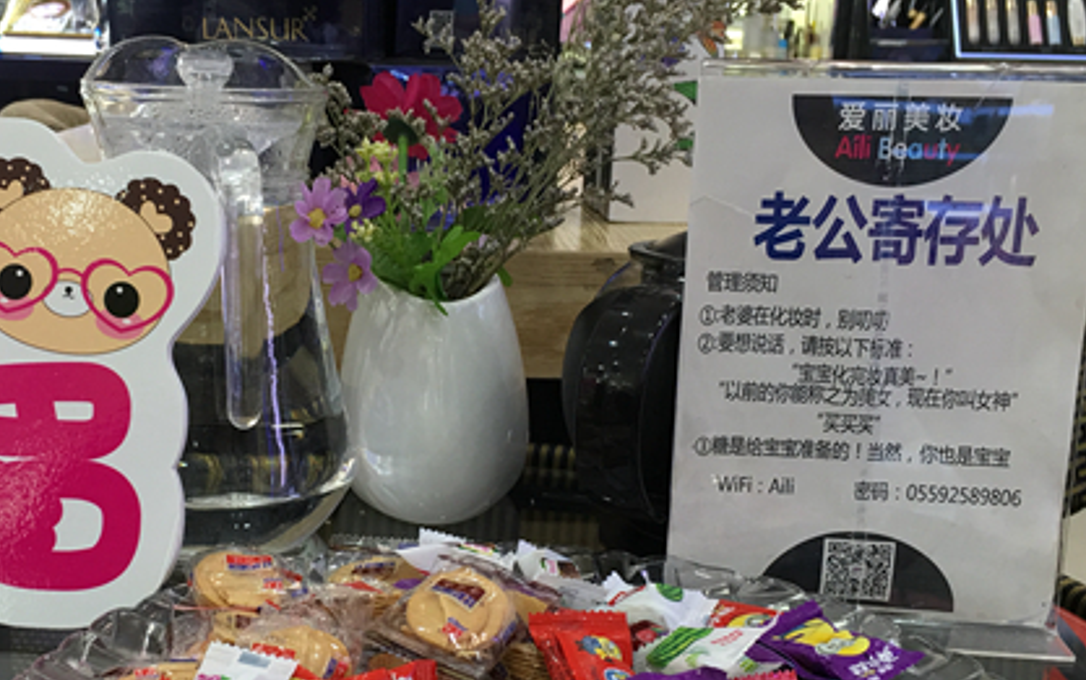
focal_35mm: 50
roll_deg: -2.0
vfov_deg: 25.8
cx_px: 406
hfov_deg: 40.0
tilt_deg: -13.5
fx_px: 1480
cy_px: 436
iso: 32
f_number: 2.2
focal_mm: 4.15
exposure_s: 1/33
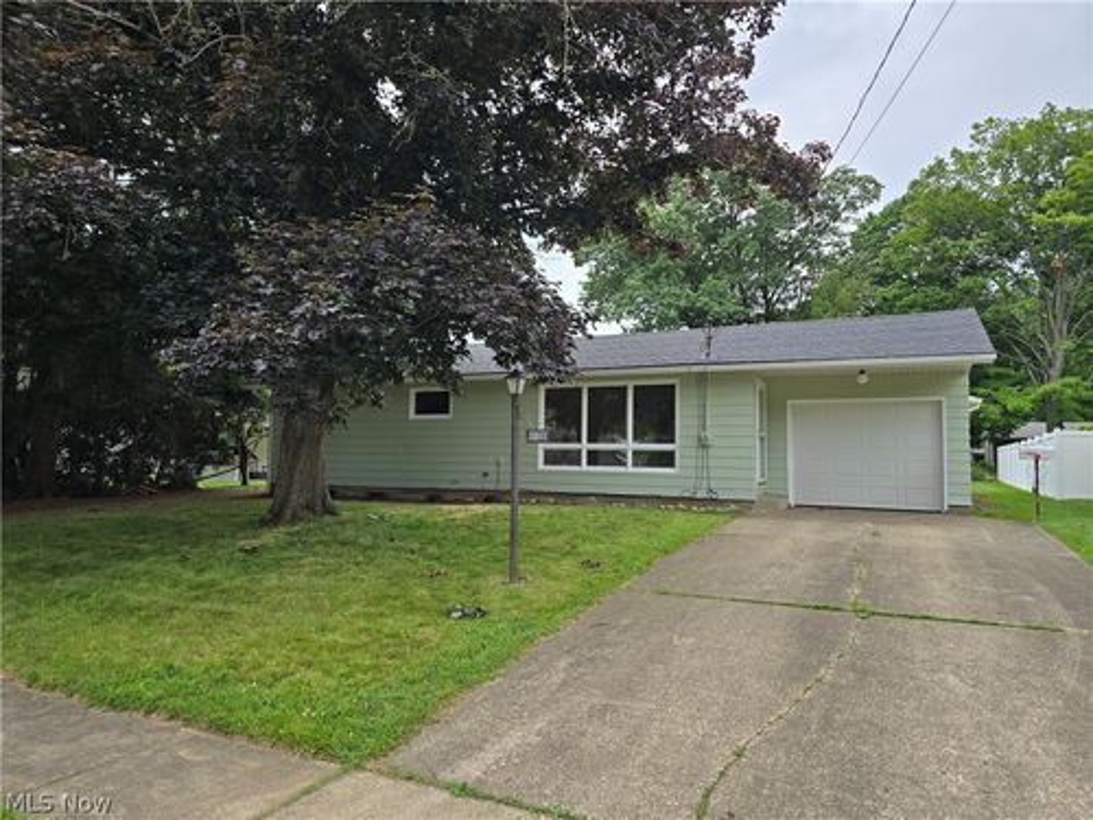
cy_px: 410
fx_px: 726
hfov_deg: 73.9
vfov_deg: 58.9
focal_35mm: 23
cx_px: 546
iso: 12
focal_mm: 6.3
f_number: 1.7
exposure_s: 1/734
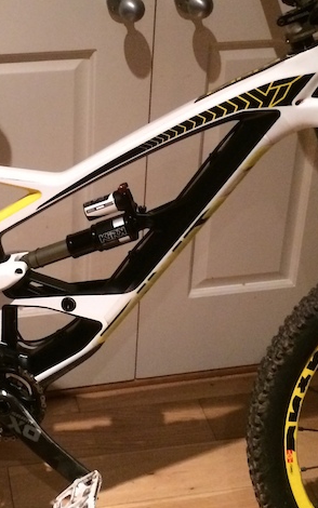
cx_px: 91
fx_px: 928
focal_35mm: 67
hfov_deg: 19.3
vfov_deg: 30.5
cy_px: 184
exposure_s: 1/17
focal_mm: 4.15
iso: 400
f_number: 2.2
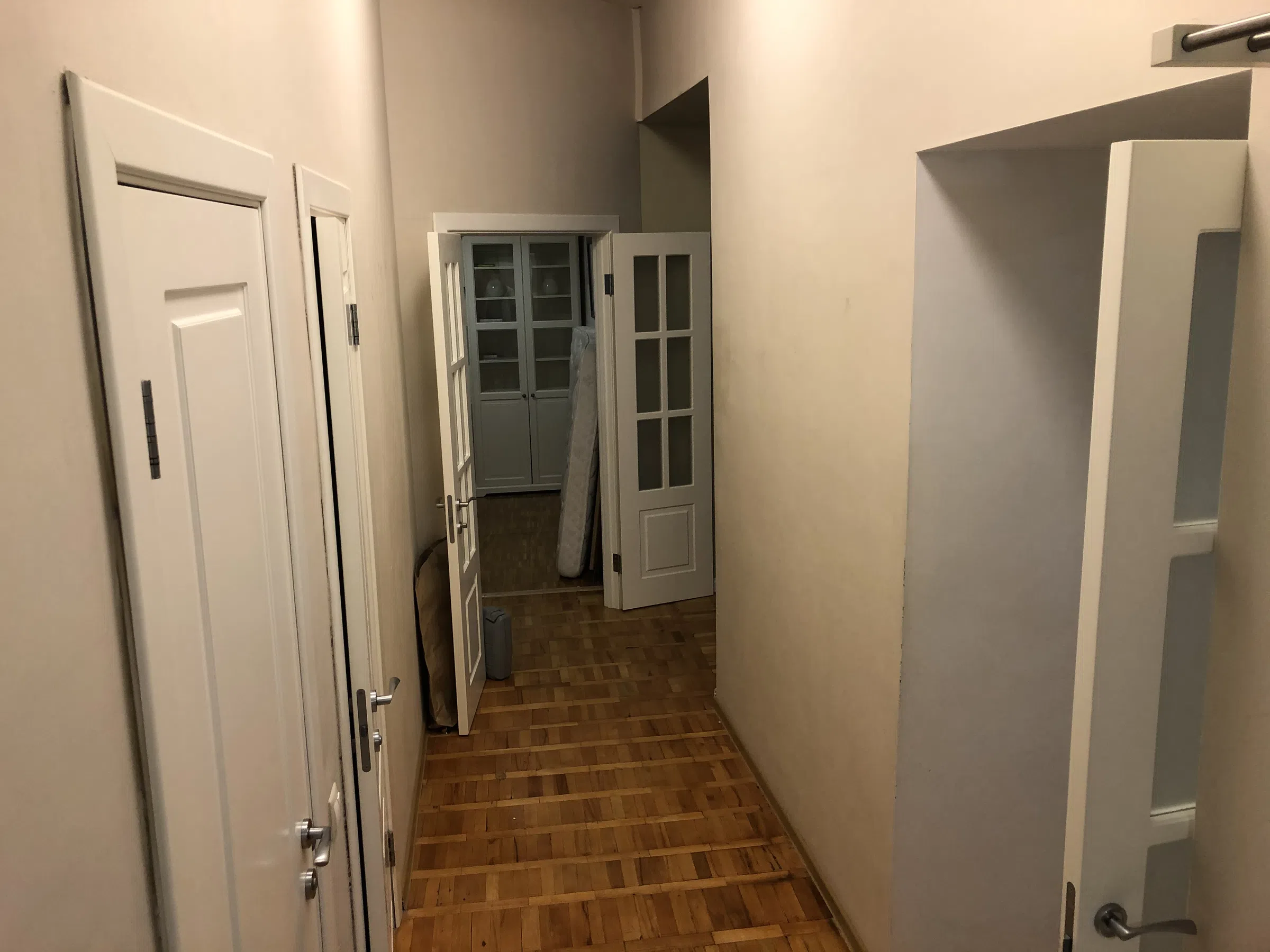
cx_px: 635
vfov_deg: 49.7
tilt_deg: -8.5
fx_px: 1027
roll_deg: +3.5
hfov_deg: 63.4
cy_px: 476
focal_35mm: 28
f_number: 1.8
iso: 32
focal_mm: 3.99
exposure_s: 1/25
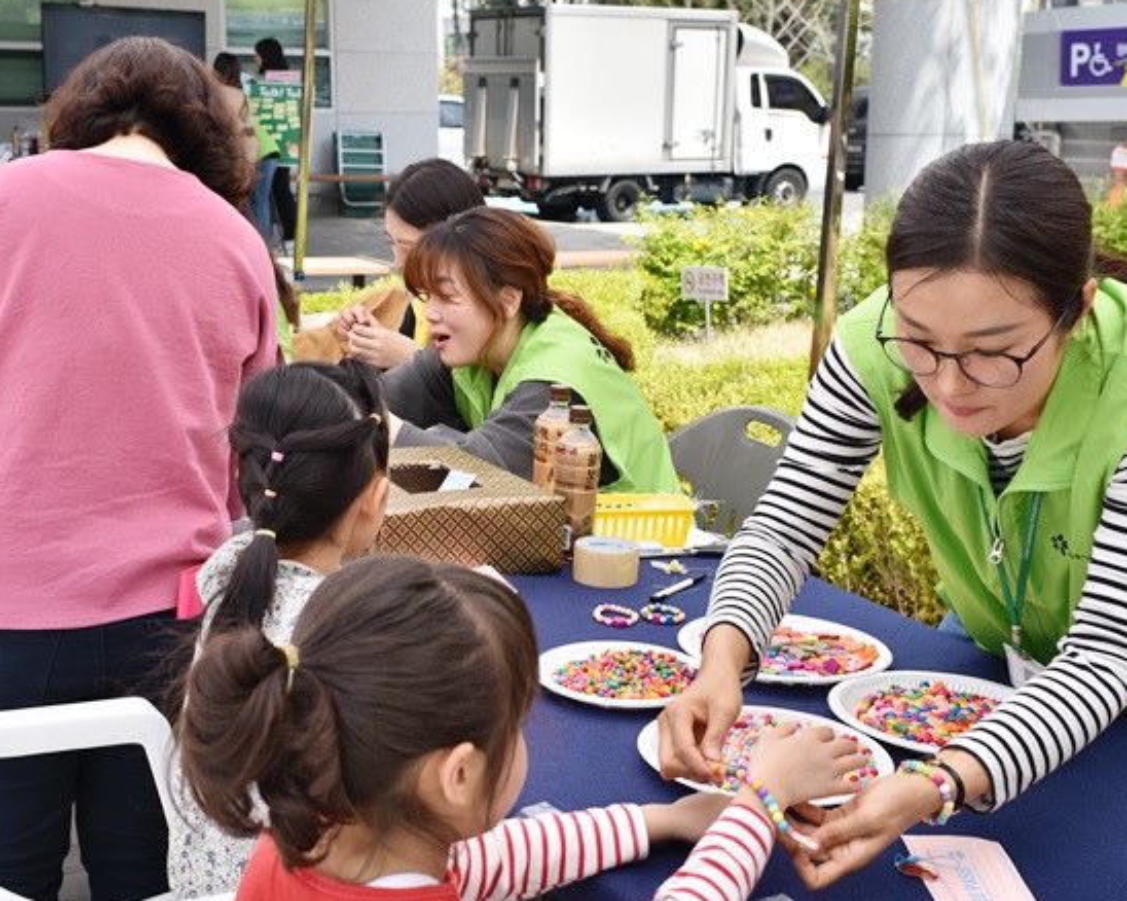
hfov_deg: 38.7
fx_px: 1600
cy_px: 537
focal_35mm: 48
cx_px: 487
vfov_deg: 31.4
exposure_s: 1/250
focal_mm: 35
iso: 100
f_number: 8
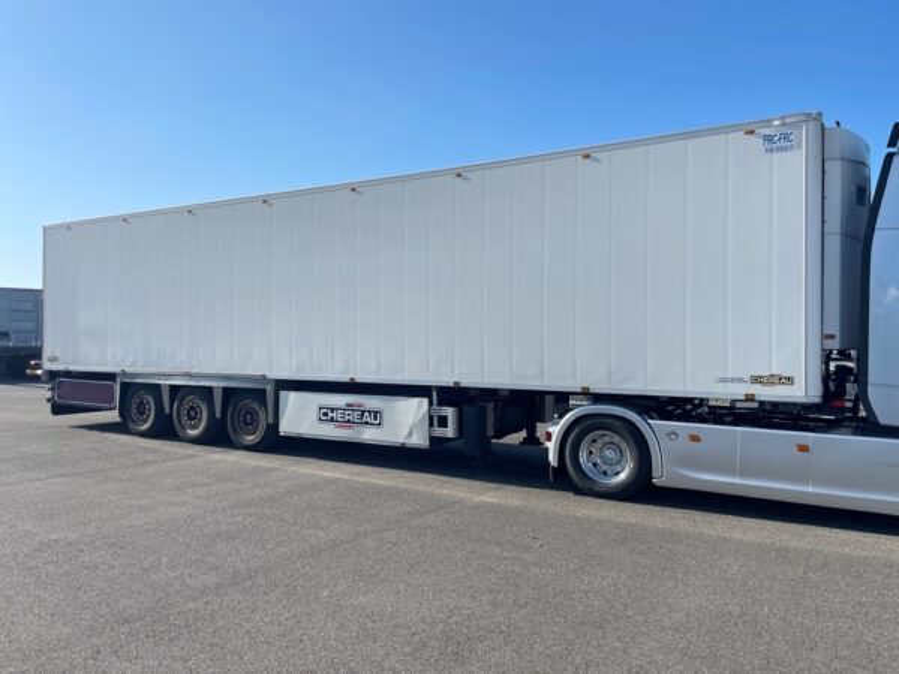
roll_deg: -0.2
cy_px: 337
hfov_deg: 67.3
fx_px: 675
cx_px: 450
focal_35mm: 26
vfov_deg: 53.1
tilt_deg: +2.4
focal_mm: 4.2
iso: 32
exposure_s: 1/3401
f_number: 1.6
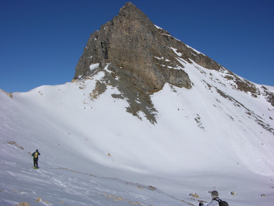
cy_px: 103
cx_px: 137
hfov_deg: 52.6
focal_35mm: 35
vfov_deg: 40.7
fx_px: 277
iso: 50
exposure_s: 1/468
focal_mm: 8.9
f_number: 8
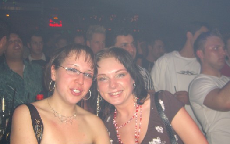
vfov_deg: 28.0
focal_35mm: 46
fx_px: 288
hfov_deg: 43.5
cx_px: 109
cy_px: 69
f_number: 2.8
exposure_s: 1/60
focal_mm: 7.9
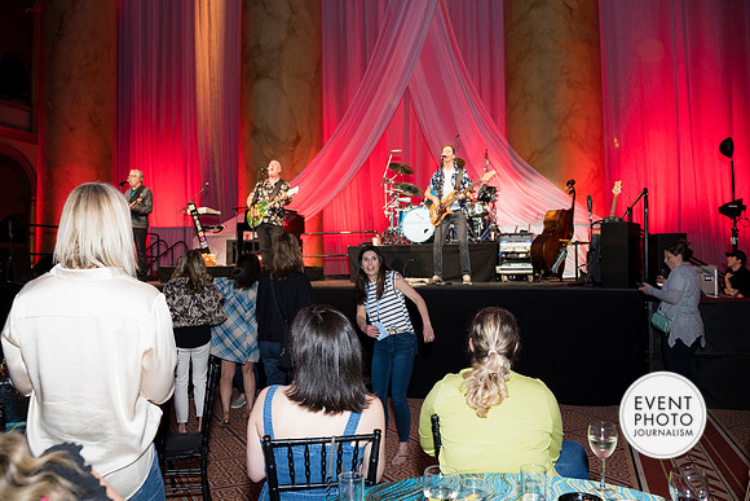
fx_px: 603
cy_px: 250
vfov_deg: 45.1
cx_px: 375
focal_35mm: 29
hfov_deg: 63.8
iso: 800
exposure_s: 1/100
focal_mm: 28
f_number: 4
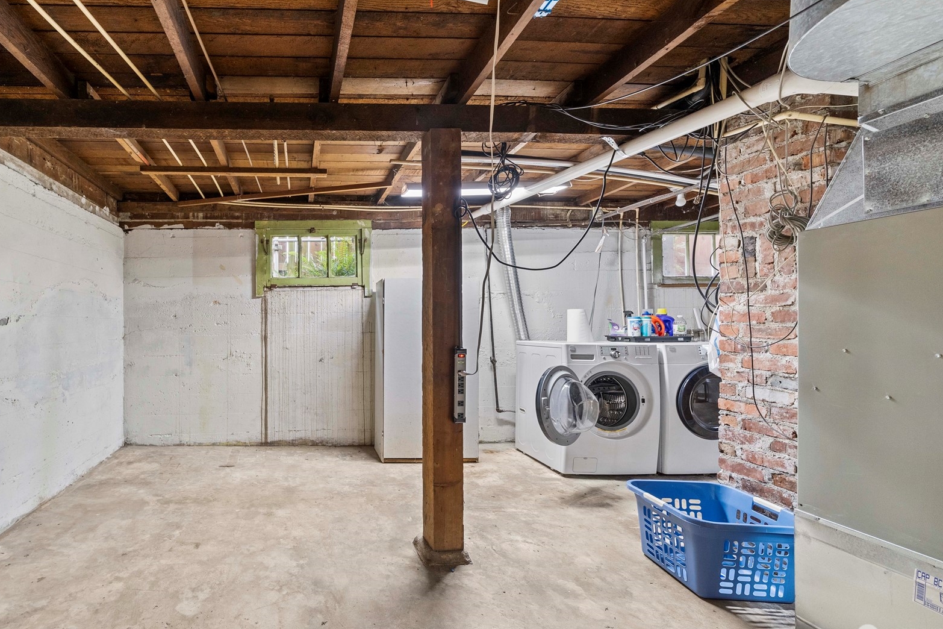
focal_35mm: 13
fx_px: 341
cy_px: 324
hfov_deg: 108.3
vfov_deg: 85.4
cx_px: 463
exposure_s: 1/5
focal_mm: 12
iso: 1000
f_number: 5.6
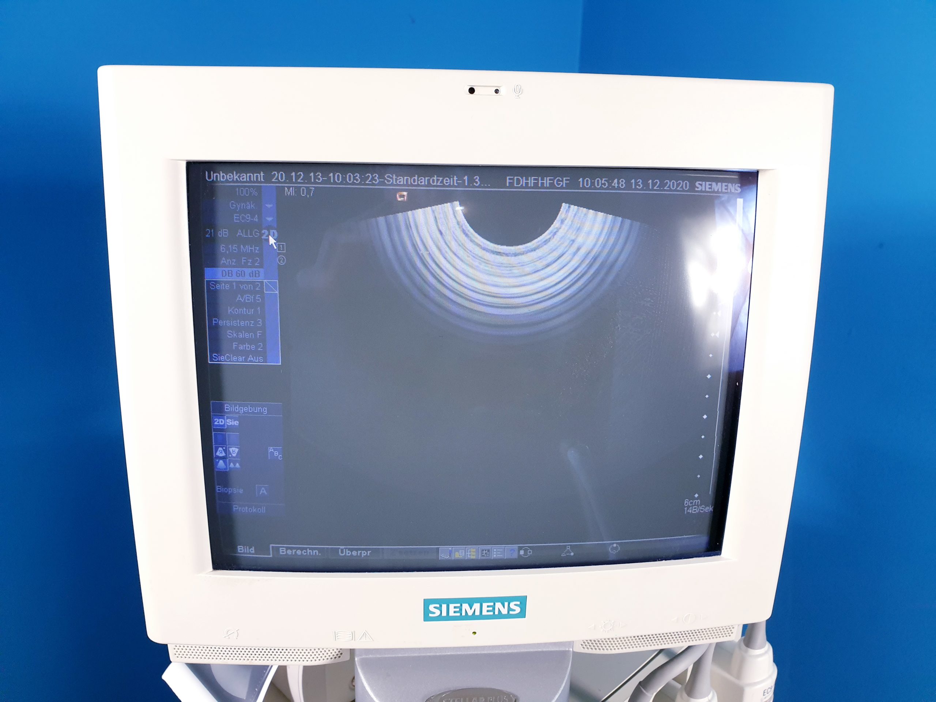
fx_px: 703
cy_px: 351
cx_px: 468
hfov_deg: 67.3
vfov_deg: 53.1
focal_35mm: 26
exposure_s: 1/50
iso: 160
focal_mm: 4.3
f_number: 2.4
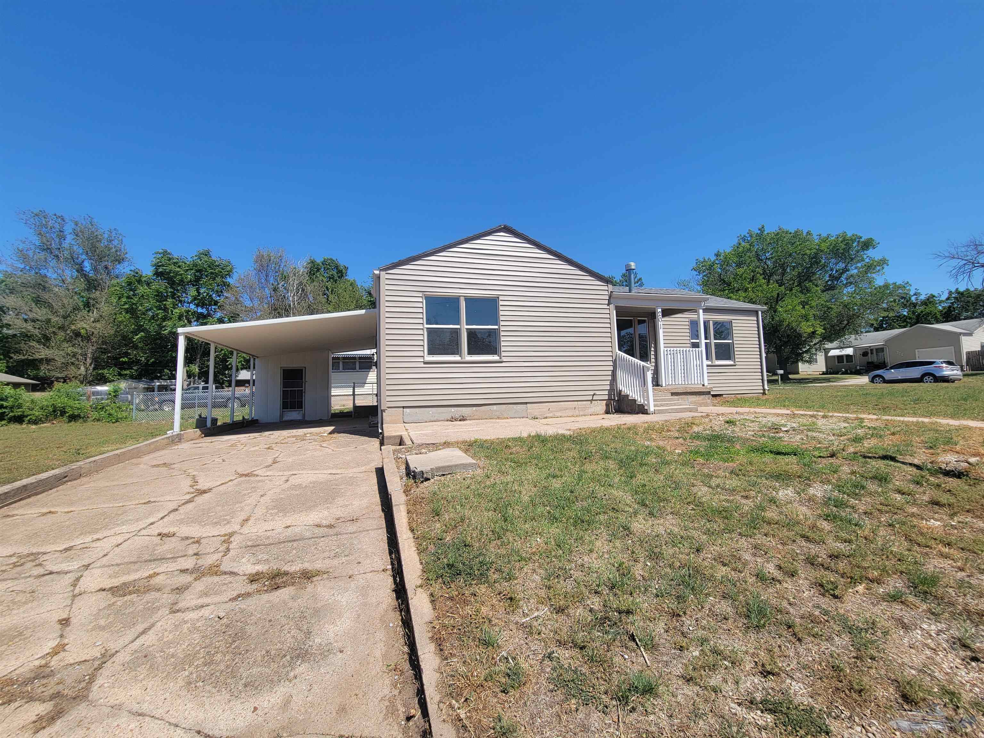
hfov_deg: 106.2
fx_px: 370
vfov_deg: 89.9
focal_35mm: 13
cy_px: 369
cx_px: 492
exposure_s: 1/1623
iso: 50
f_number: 2.2
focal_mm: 2.2
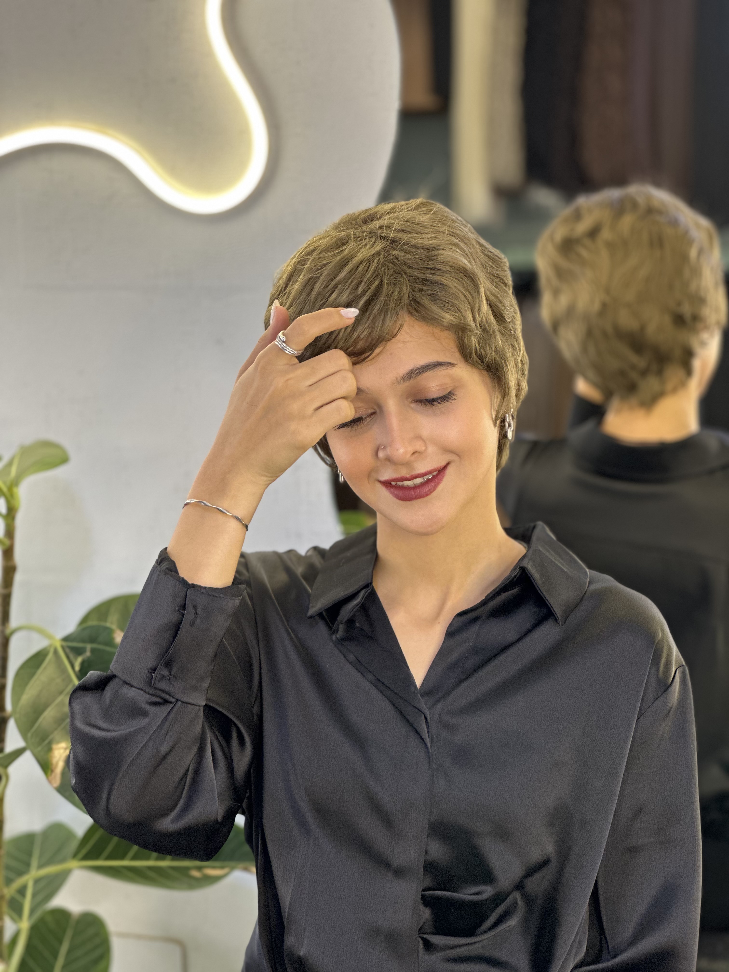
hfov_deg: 19.1
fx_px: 2162
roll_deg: +0.0
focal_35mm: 77
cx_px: 364
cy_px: 486
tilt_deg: -7.4
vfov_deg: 25.3
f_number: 2.8
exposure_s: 1/33
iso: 125
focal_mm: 9
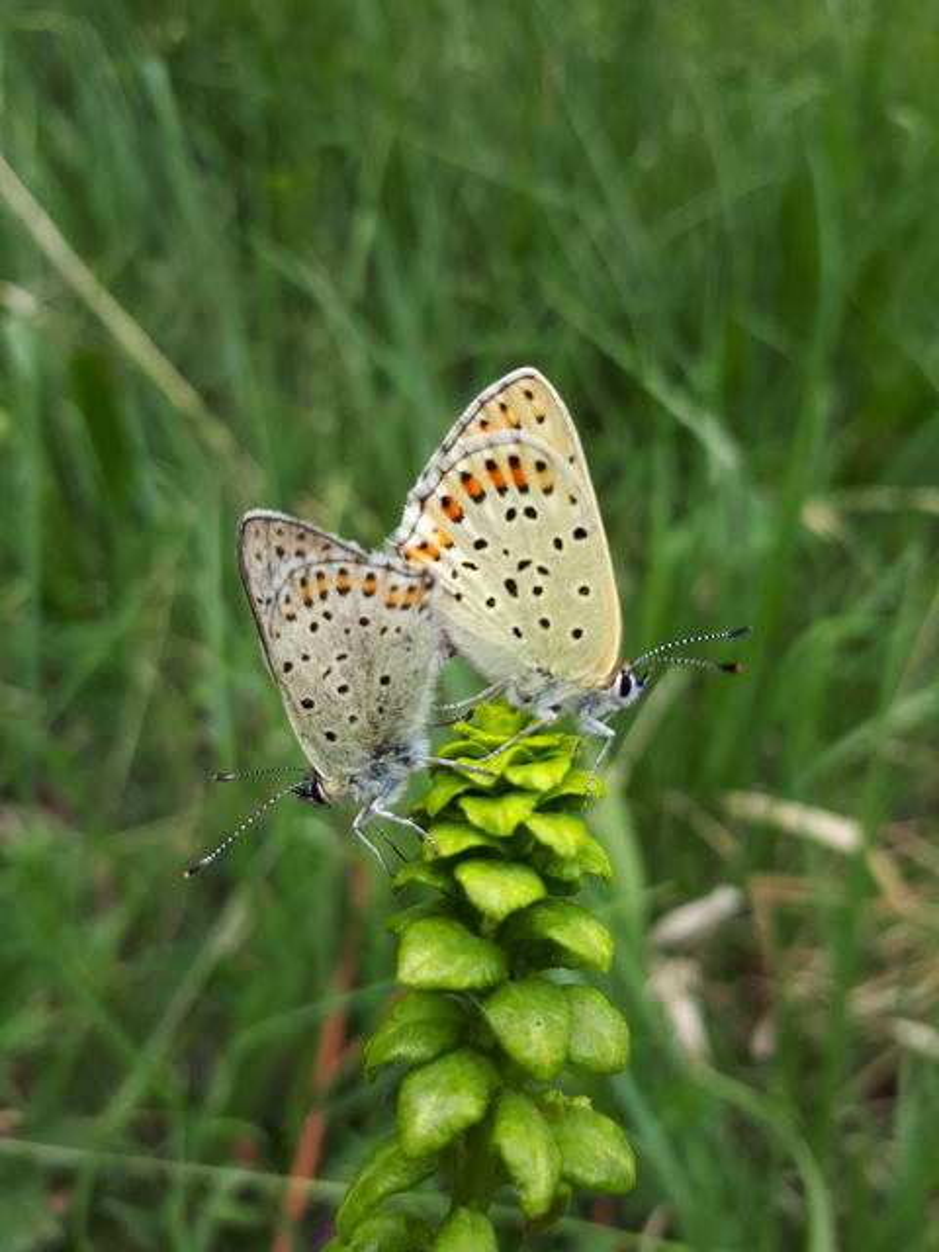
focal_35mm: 27
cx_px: 470
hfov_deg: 51.4
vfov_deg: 65.3
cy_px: 626
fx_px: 977
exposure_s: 1/285
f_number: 1.9
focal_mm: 3.6
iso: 40
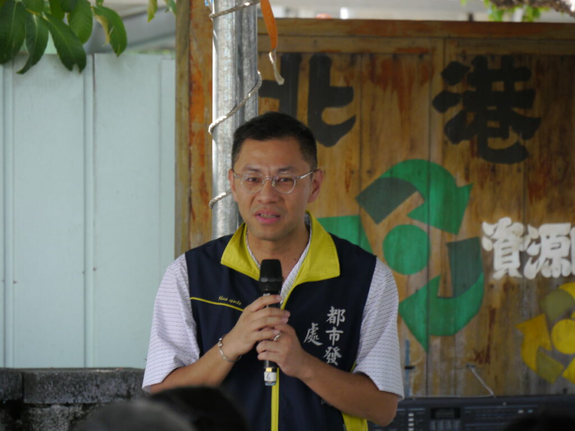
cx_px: 288
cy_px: 216
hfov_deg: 7.1
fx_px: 4651
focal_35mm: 280
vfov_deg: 5.3
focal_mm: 140
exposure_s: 1/125
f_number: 5.6
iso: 400
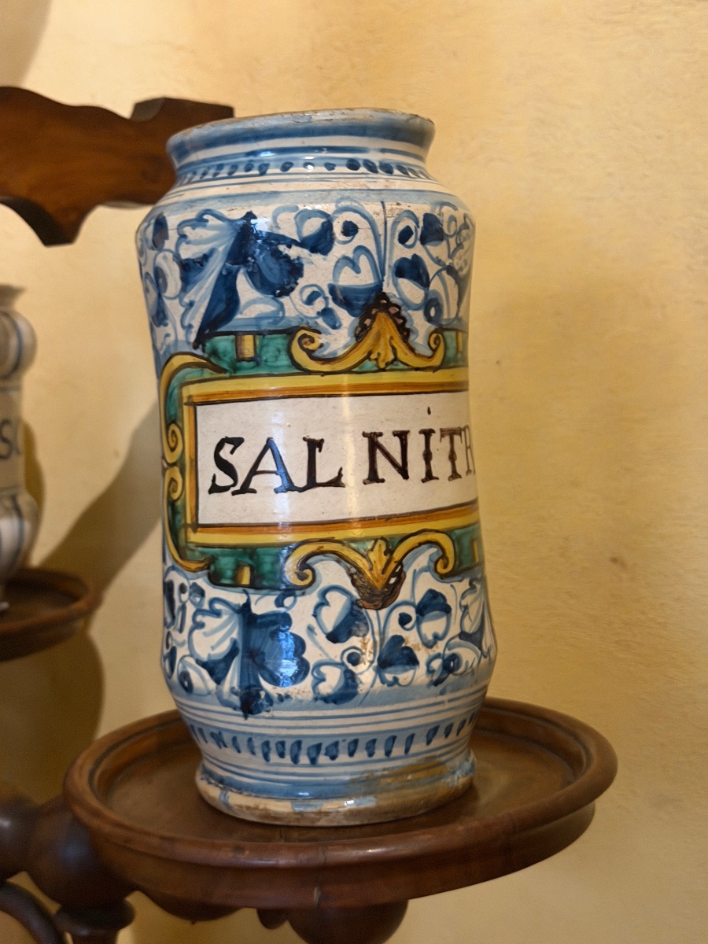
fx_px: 1309
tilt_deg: -5.3
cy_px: 472
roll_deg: +0.4
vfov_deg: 39.7
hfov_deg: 30.3
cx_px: 354
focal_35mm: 48
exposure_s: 1/25
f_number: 1.78
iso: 500
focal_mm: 6.76
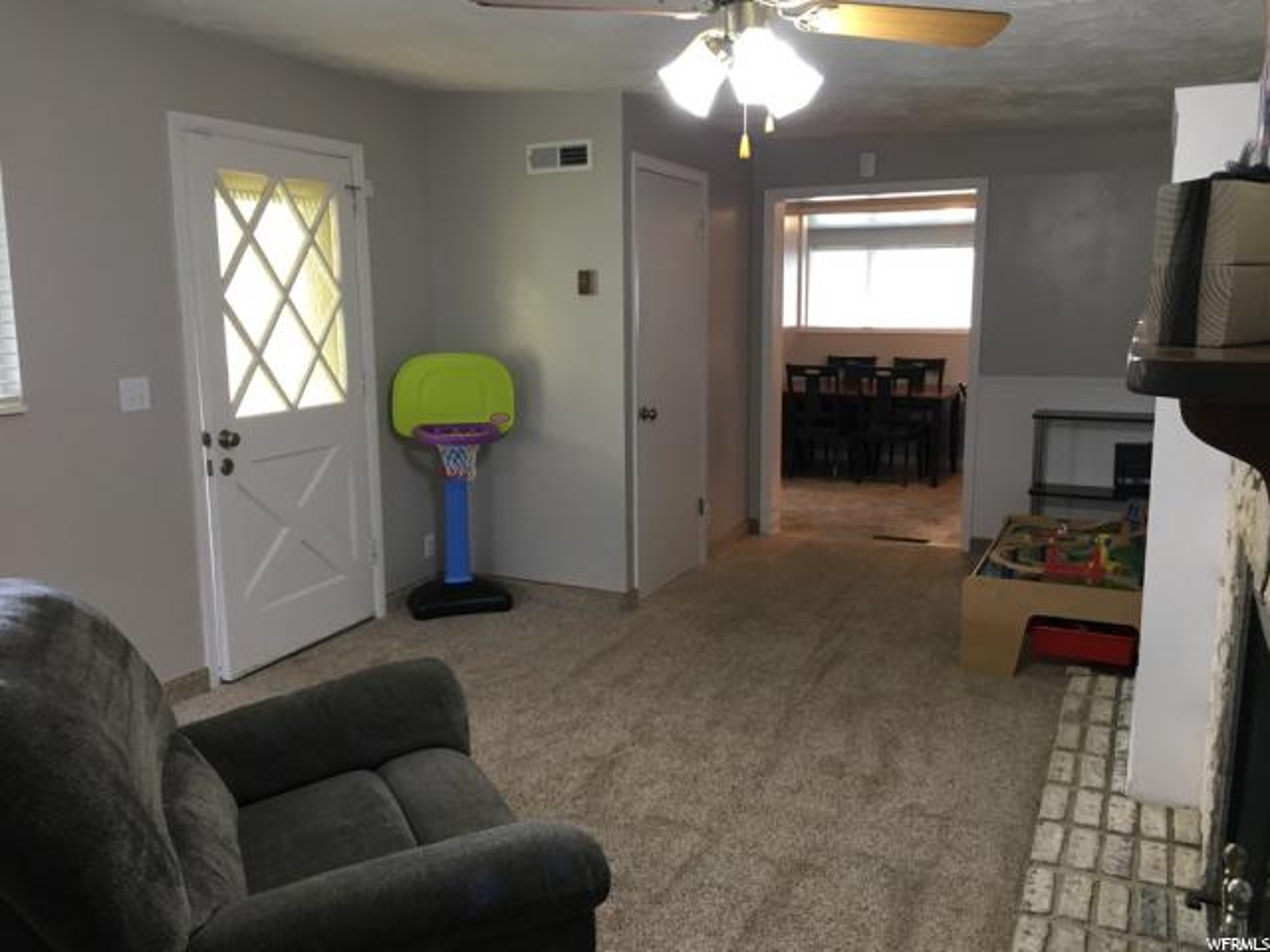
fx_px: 1064
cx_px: 635
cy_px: 476
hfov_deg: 61.7
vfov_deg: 48.2
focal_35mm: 29
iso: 80
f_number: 2.2
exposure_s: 1/30
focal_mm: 4.15
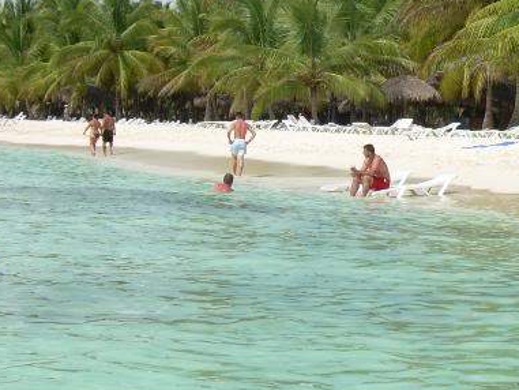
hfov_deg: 16.9
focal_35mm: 116
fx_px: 1740
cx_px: 334
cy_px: 78
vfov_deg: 12.7
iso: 50
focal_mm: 11.8
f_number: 6.1
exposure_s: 1/354
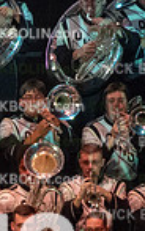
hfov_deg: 1.4
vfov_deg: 2.2
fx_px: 6095
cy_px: 288
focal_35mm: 965
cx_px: -38
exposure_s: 1/250
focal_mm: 240
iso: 8000
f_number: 5.6
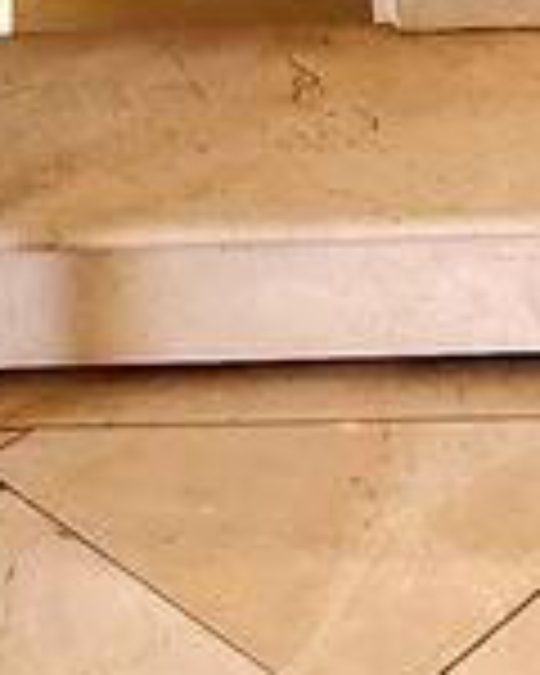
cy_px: -1197
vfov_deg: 11.4
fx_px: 2437
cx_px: 256
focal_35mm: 122
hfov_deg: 12.6
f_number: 2.2
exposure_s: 1/60.2
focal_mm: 2.2
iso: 125
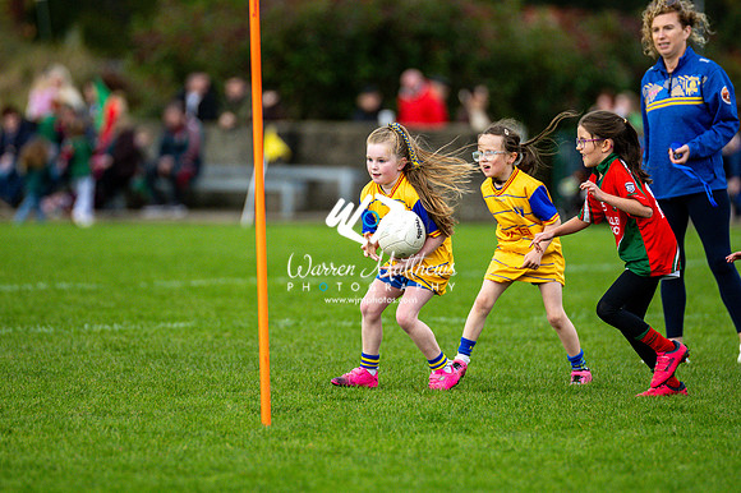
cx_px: 370
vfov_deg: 3.1
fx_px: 9257
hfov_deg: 4.6
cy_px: 246
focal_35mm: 450
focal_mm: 300
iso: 900
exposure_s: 1/6400
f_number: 2.8
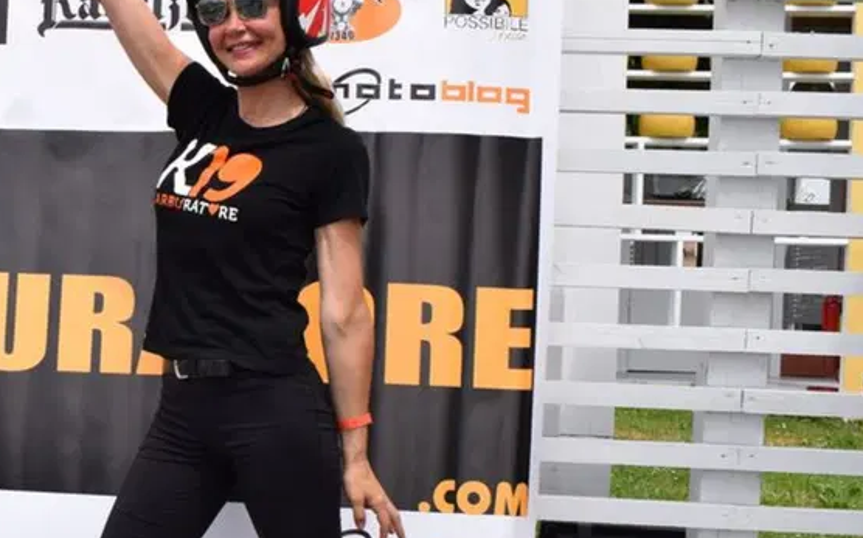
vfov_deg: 19.6
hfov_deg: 29.4
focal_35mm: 66
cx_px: 33
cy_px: 360
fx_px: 1552
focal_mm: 20
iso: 200
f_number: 10
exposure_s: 1/400
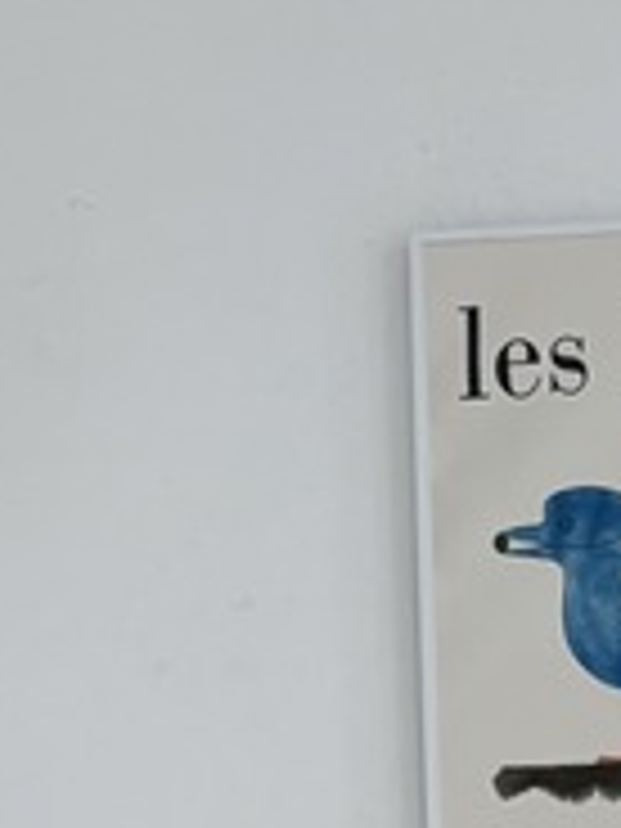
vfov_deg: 11.0
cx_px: 864
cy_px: 2182
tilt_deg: -7.4
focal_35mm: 141
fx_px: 3373
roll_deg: +2.7
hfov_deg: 10.2
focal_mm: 5.96
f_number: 1.6
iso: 100
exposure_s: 1/120
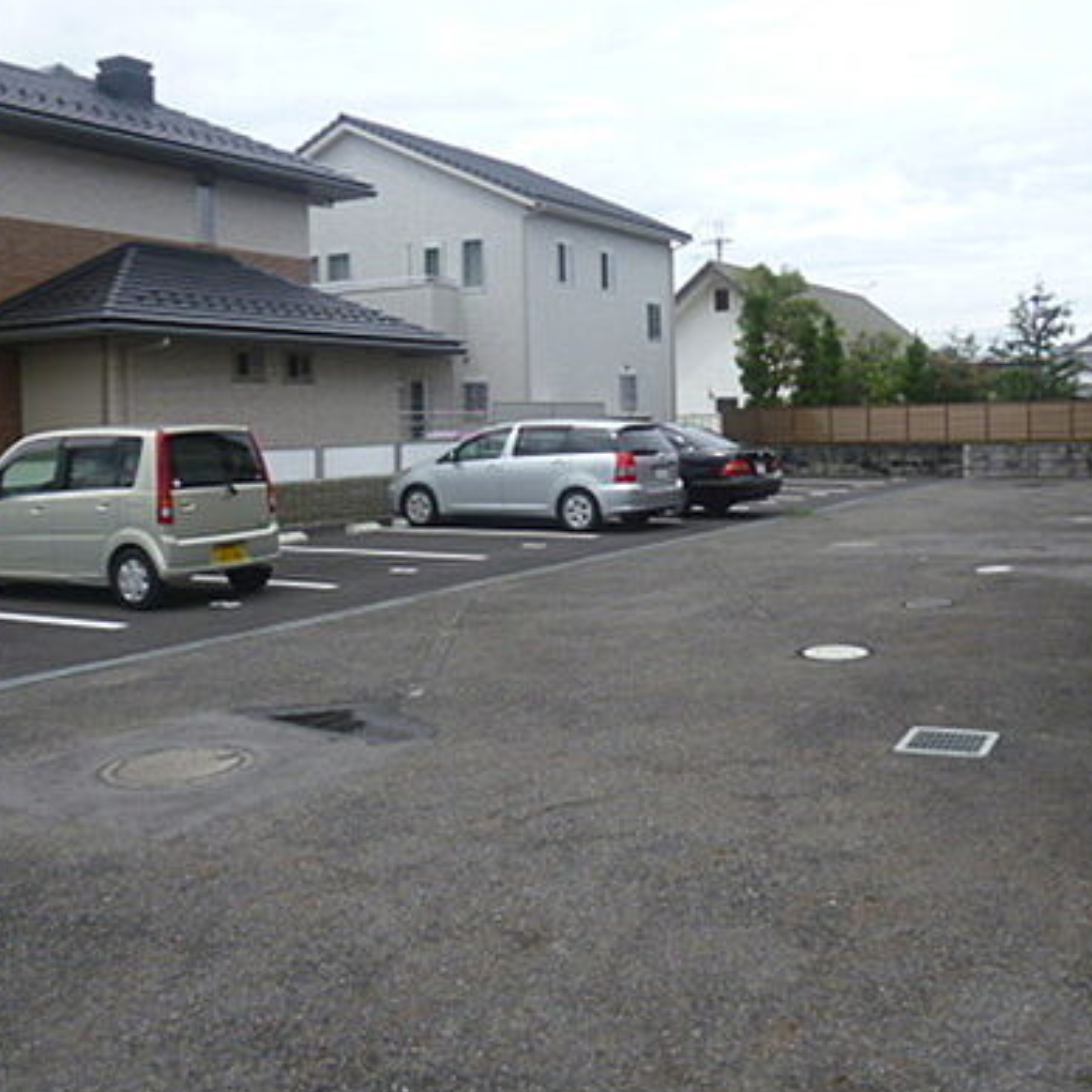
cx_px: 681
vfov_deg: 47.0
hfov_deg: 46.8
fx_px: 1249
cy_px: 456
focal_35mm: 35
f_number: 2.5
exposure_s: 1/1000
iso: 100
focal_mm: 4.3
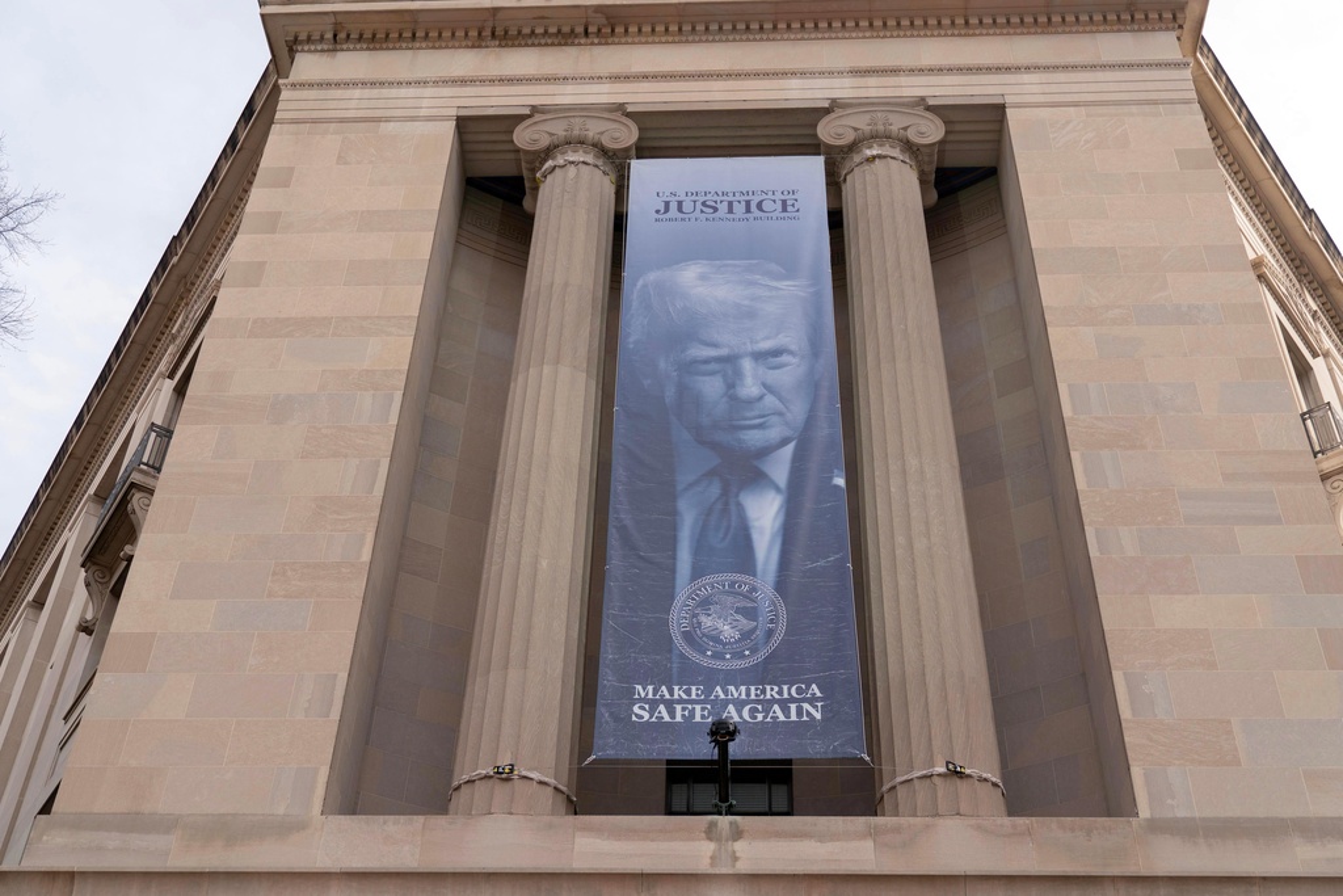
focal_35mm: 41
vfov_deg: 32.6
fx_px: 1530
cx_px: 672
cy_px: 448
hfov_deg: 47.4
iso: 100
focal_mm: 41
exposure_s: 1/800
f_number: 3.2
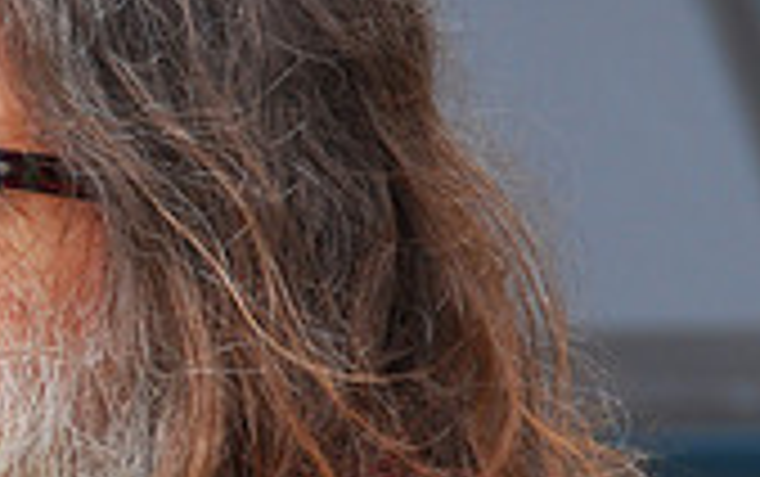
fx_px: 13083
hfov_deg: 3.3
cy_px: 320
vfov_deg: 2.1
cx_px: -162
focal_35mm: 631
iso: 250
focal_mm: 120
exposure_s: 1/180
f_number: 8
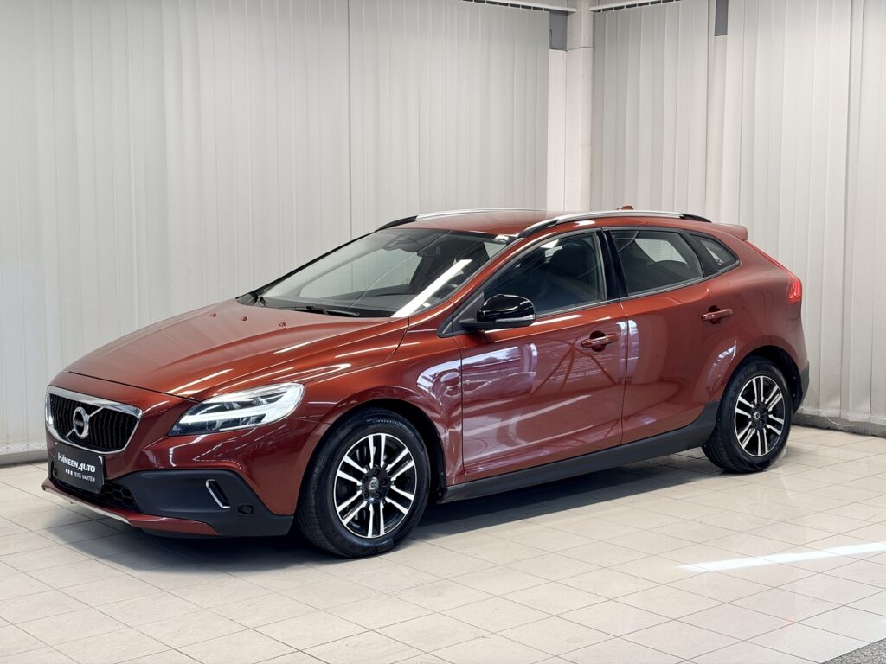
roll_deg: +0.5
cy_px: 332
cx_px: 443
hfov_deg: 36.8
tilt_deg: -7.2
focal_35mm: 52
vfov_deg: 28.0
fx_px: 1331
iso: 125
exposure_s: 1/100
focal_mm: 5.96
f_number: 1.6
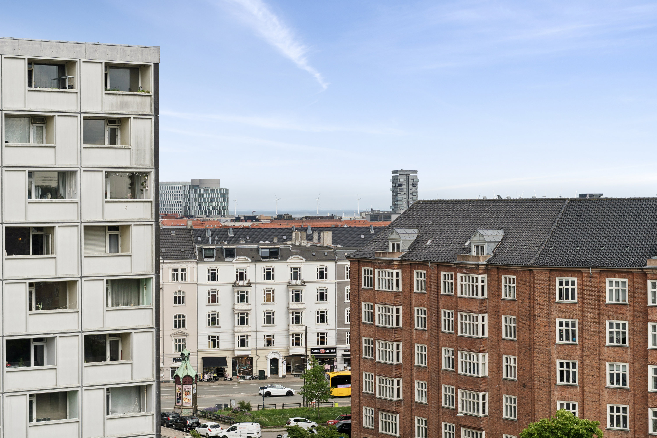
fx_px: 1369
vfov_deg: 18.2
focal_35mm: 75
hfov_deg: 27.0
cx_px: 328
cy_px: 219
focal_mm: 50
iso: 100
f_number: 7.1
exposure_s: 1/400
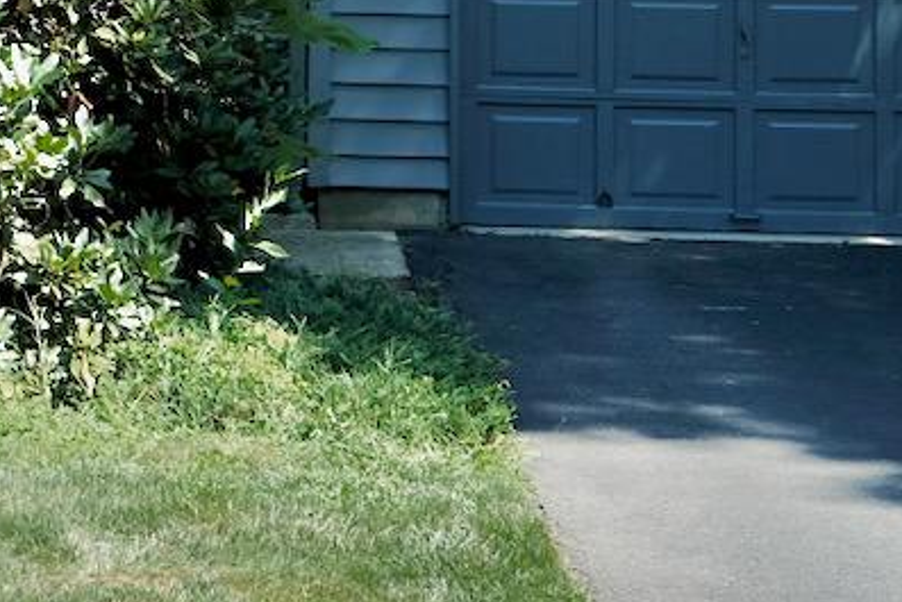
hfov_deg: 17.0
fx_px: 2907
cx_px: -132
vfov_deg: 11.5
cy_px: -170
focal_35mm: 116
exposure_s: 1/250
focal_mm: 24
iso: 200
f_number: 7.1
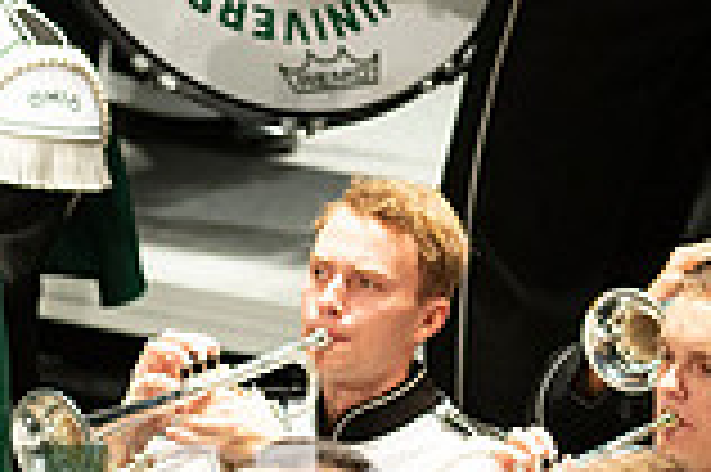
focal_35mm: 1103
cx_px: 180
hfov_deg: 1.9
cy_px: 652
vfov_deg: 1.2
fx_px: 21761
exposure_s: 1/500
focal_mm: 300
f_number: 2.8
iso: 3200
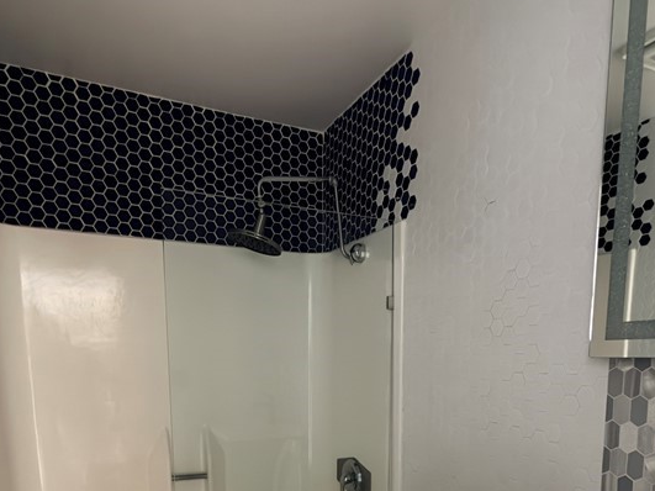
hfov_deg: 65.3
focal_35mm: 27
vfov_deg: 46.7
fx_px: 511
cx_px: 332
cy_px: 434
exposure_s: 1/2
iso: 250
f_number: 2.2
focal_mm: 2.22
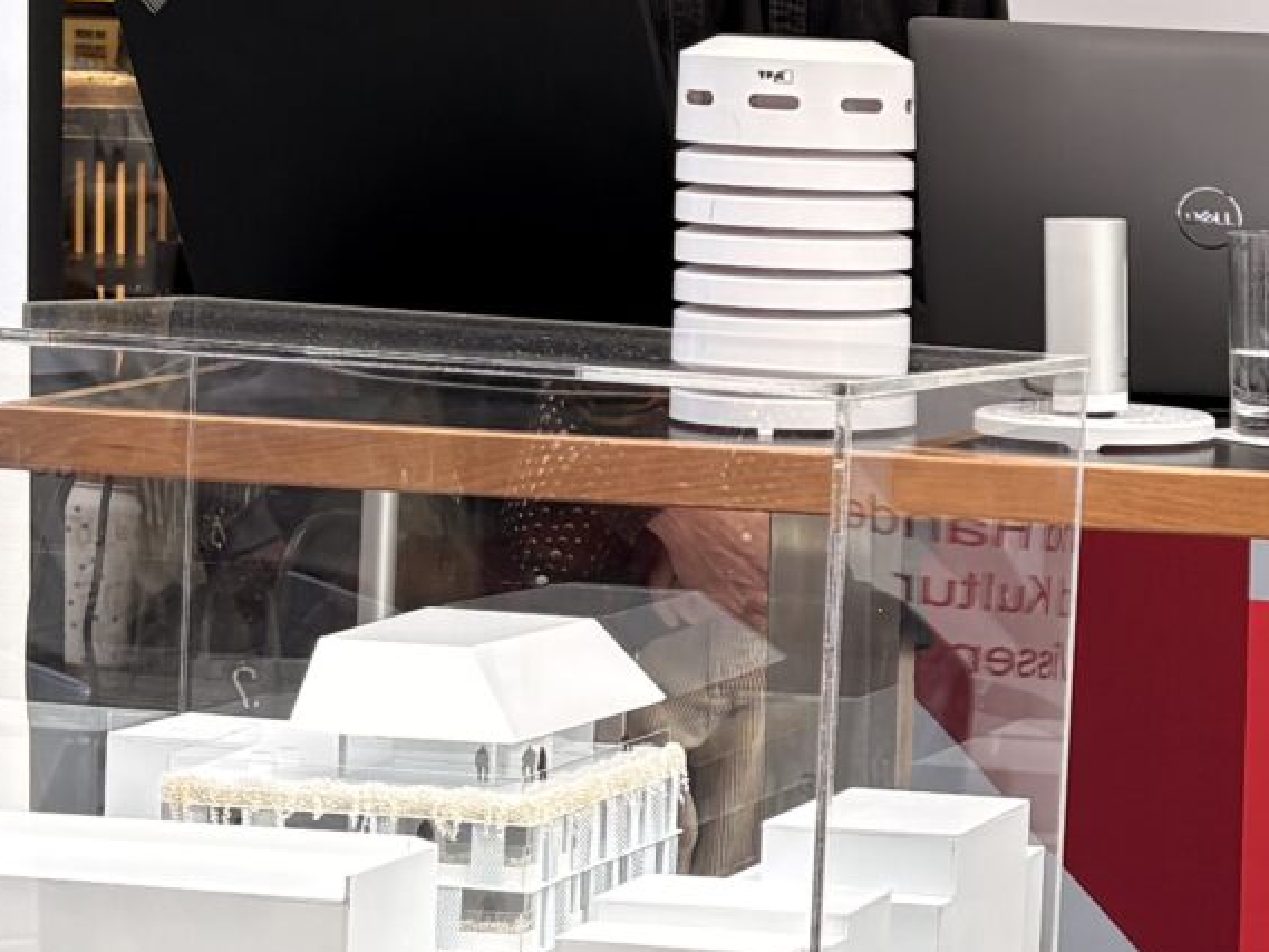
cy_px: 517
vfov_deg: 12.7
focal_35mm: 117
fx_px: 4290
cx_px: 1626
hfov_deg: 16.0
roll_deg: -2.2
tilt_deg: -5.0
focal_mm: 5.96
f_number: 1.6
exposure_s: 1/293
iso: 40
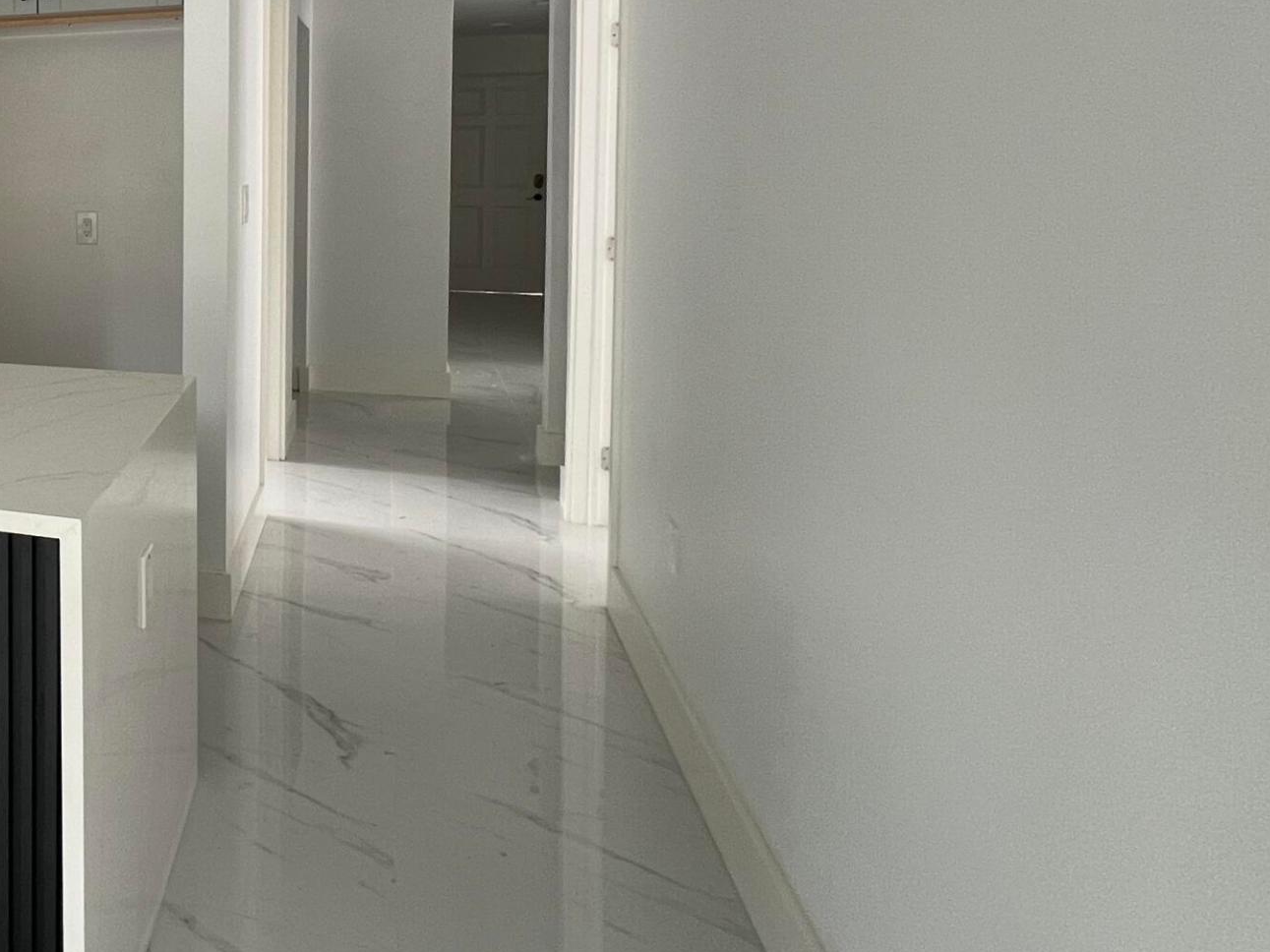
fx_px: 1064
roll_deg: +0.9
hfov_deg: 46.3
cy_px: 209
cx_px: -114
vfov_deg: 46.1
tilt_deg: -3.6
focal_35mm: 29
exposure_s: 1/99
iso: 200
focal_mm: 1.57
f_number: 1.8
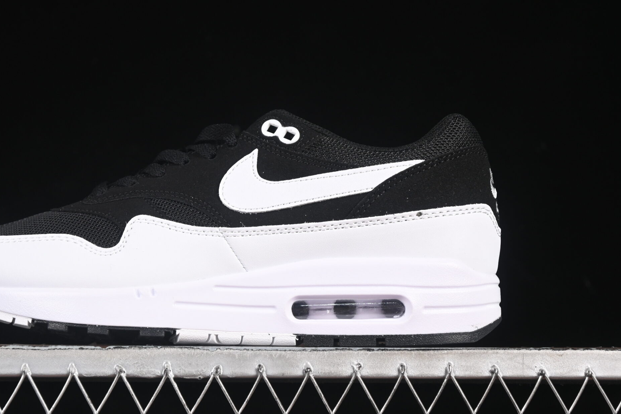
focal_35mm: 103
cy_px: 170
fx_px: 1777
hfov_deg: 19.8
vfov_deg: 13.3
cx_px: 230
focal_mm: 50
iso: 160
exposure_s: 1/60
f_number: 6.3
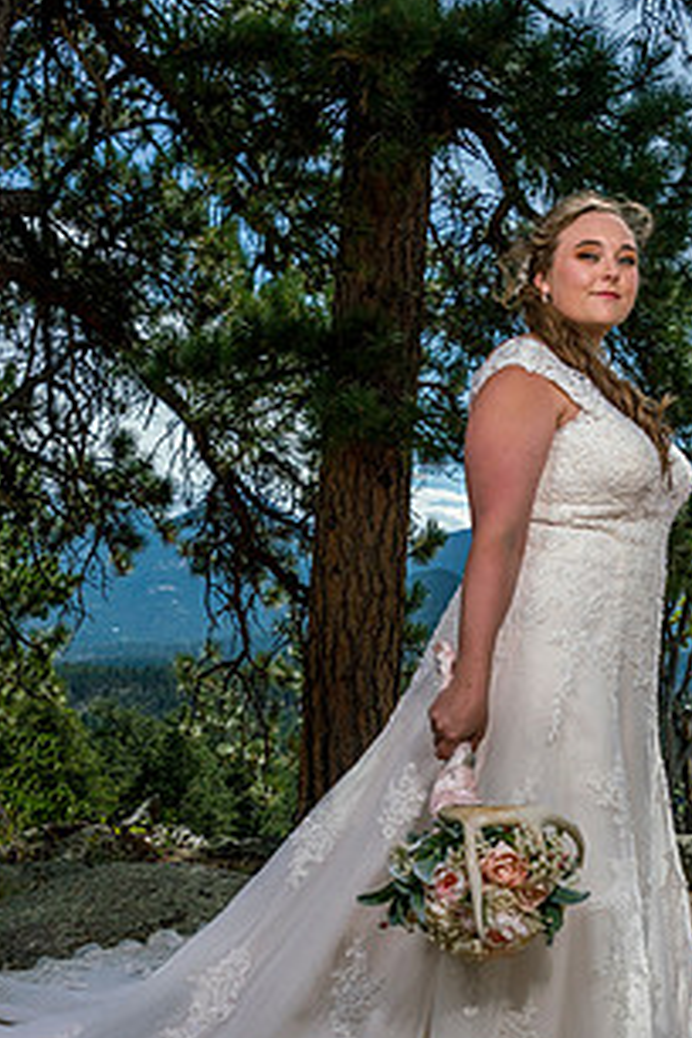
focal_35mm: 53
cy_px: 682
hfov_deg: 25.5
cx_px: 356
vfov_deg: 37.2
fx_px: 1528
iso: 250
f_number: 6.3
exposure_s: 1/2000
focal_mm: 24
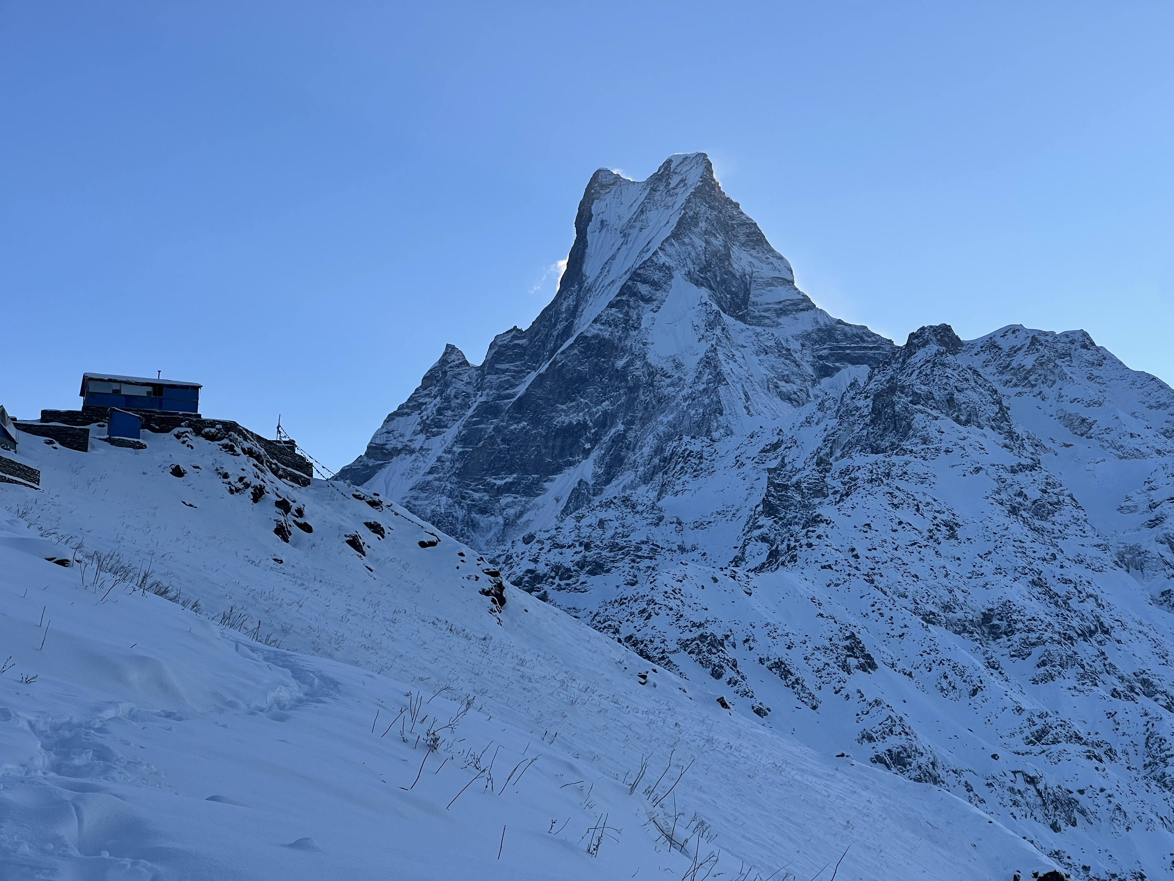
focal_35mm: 77
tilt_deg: +12.2
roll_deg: -0.4
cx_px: 587
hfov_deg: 25.3
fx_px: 2611
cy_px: 440
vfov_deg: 19.1
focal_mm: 9
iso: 32
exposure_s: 1/253
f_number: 2.8
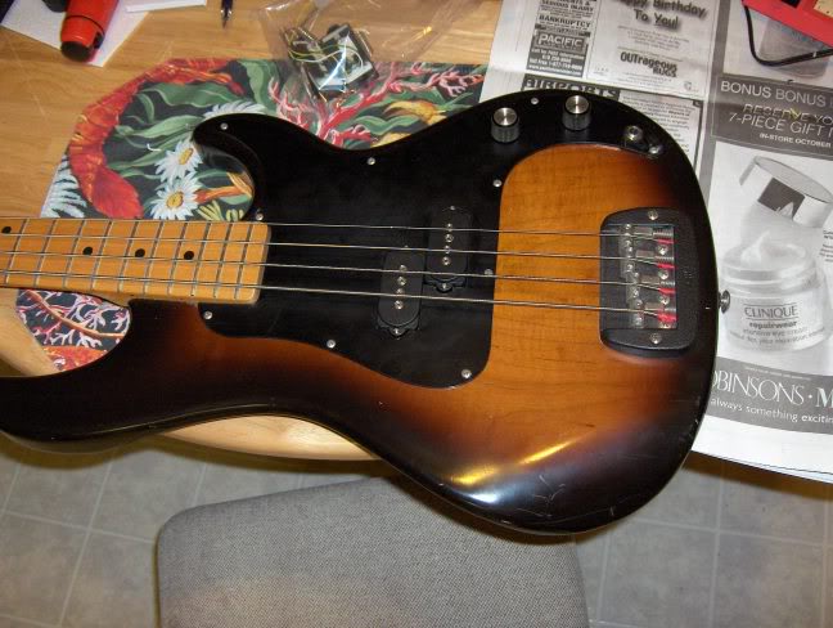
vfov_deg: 36.9
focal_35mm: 39
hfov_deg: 47.8
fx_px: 940
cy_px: 314
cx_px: 416
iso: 100
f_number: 2.8
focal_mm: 8
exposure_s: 1/60
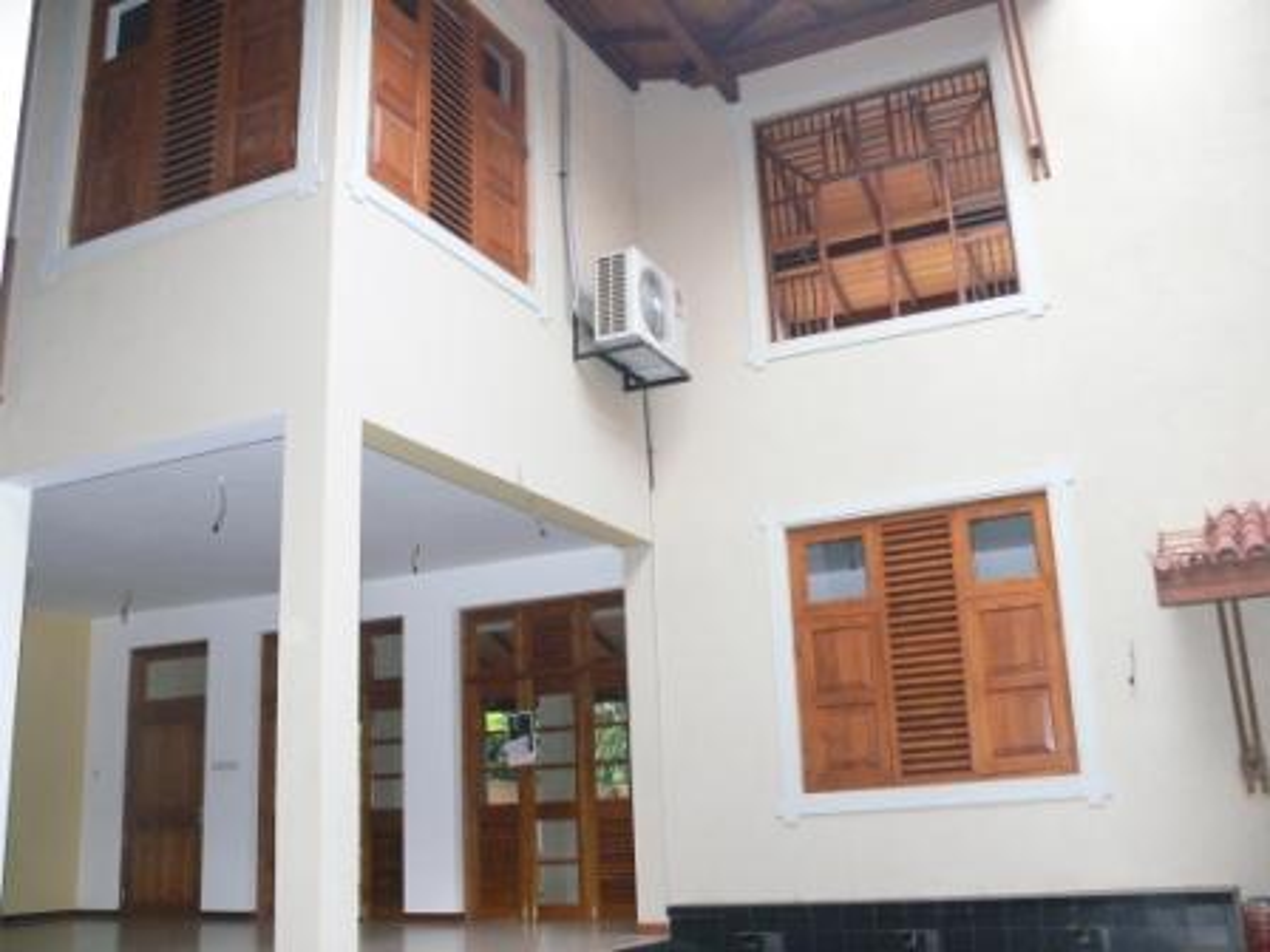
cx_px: 635
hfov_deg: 52.6
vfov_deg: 40.7
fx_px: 1284
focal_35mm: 35
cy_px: 476
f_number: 2.8
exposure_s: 1/30
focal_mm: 7.4
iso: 400
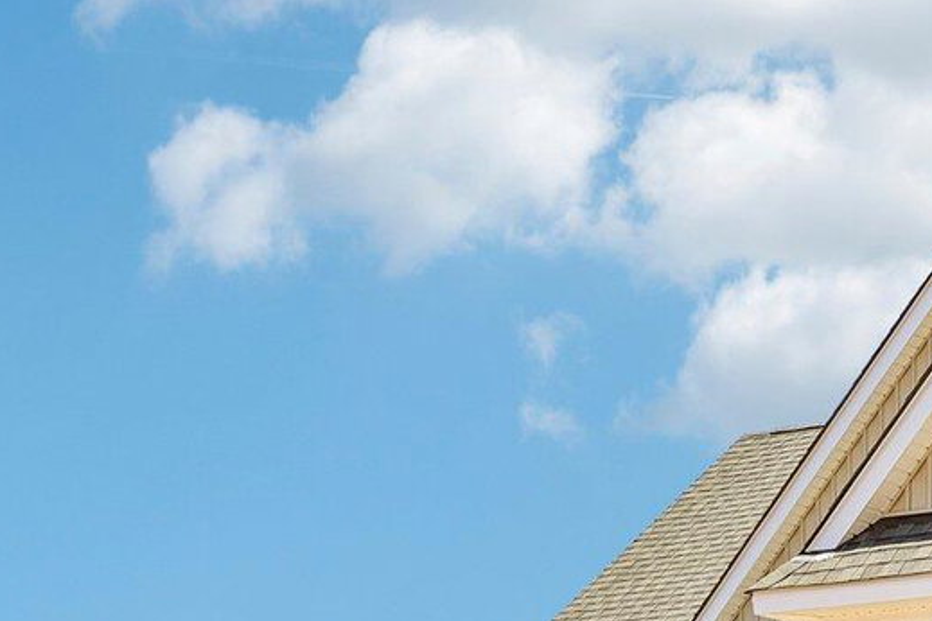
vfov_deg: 13.0
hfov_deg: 17.6
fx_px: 2692
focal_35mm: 104
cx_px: 1395
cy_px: 589
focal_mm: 30
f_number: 8
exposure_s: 1/320
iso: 100
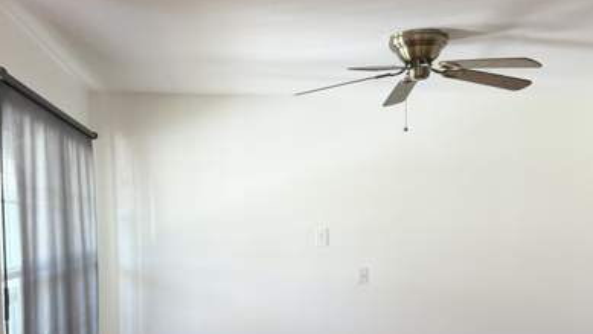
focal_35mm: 43
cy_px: 258
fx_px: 676
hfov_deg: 47.3
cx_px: 305
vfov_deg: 27.3
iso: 320
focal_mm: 6.76
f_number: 1.78
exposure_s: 1/60
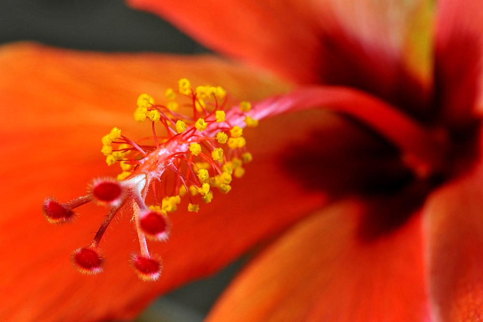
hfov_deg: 19.5
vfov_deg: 13.0
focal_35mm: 105
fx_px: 1408
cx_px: 242
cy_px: 161
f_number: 22
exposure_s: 1.3
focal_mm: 105
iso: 200
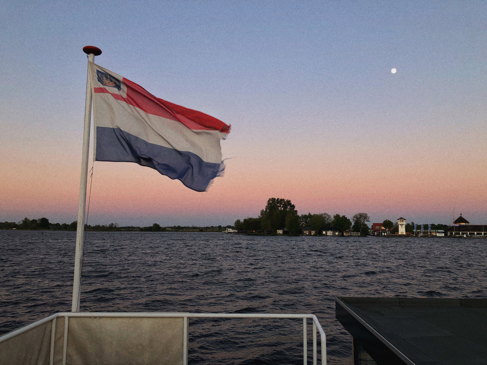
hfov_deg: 63.4
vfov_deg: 49.7
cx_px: 244
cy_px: 182
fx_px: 394
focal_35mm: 28
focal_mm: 3.99
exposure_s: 1/120
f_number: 1.8
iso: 32
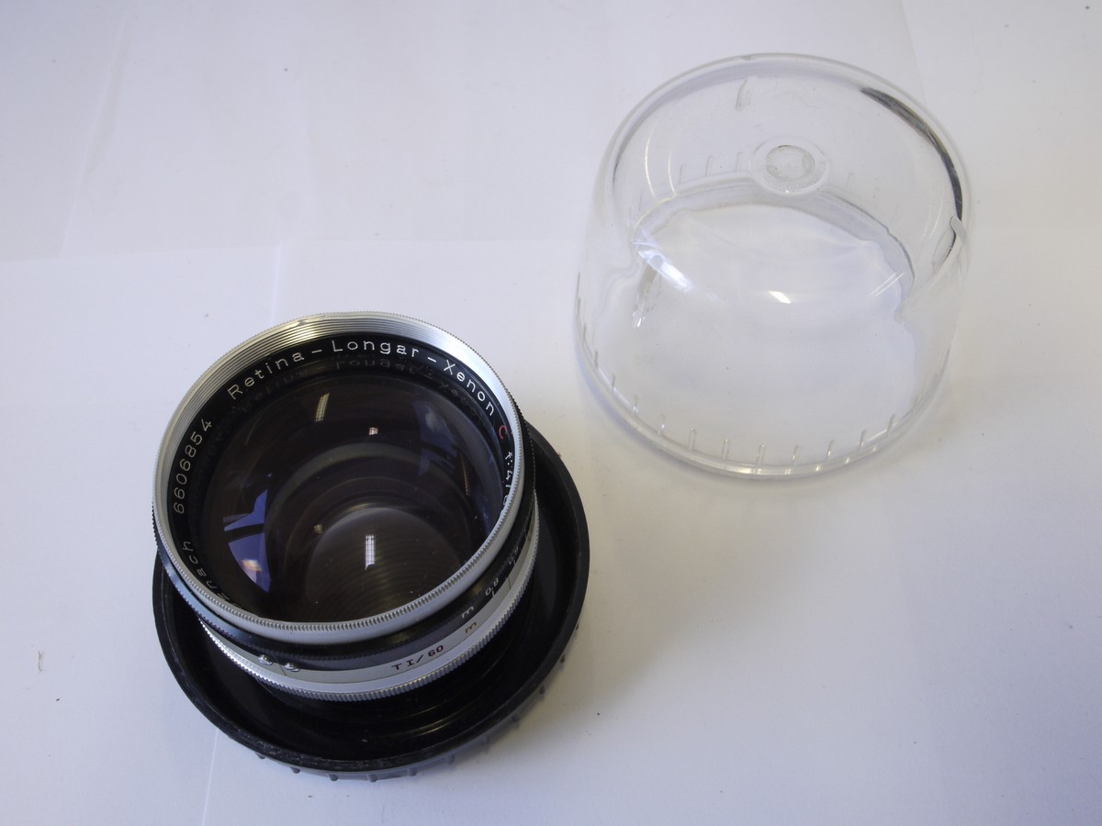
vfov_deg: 36.0
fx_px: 1273
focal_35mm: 40
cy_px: 413
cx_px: 551
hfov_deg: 46.8
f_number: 13
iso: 400
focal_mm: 20
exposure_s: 1/13
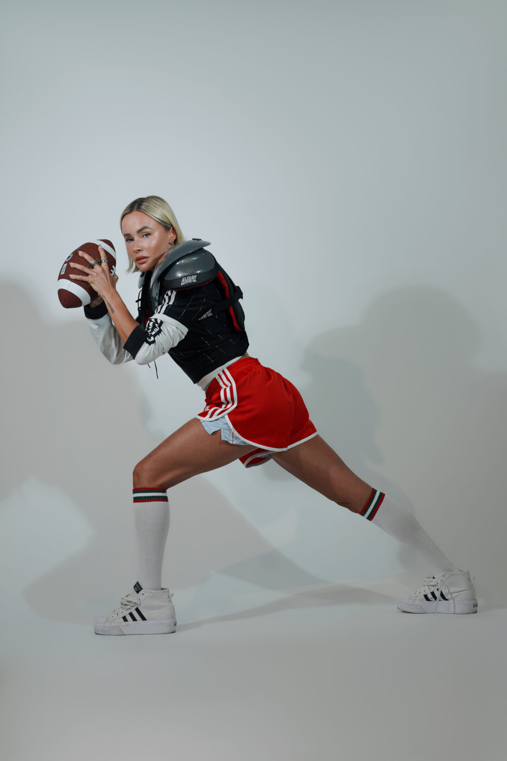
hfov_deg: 16.7
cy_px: 380
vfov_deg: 24.8
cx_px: 254
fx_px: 1732
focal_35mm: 82
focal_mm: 55
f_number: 5.6
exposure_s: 1/250
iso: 125
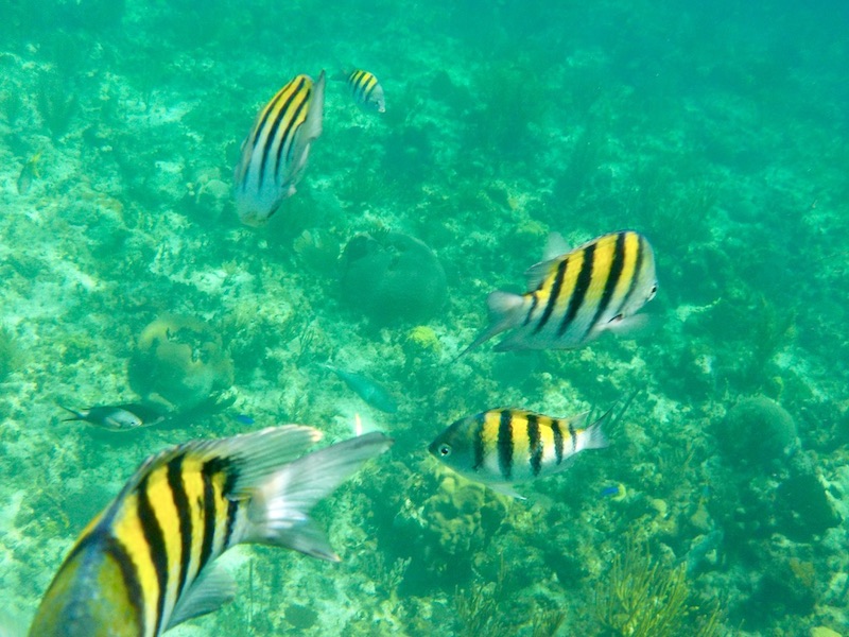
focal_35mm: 30
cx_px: 424
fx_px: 736
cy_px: 318
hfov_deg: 60.0
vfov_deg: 46.8
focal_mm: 4.1
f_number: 3.3
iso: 125
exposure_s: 1/400
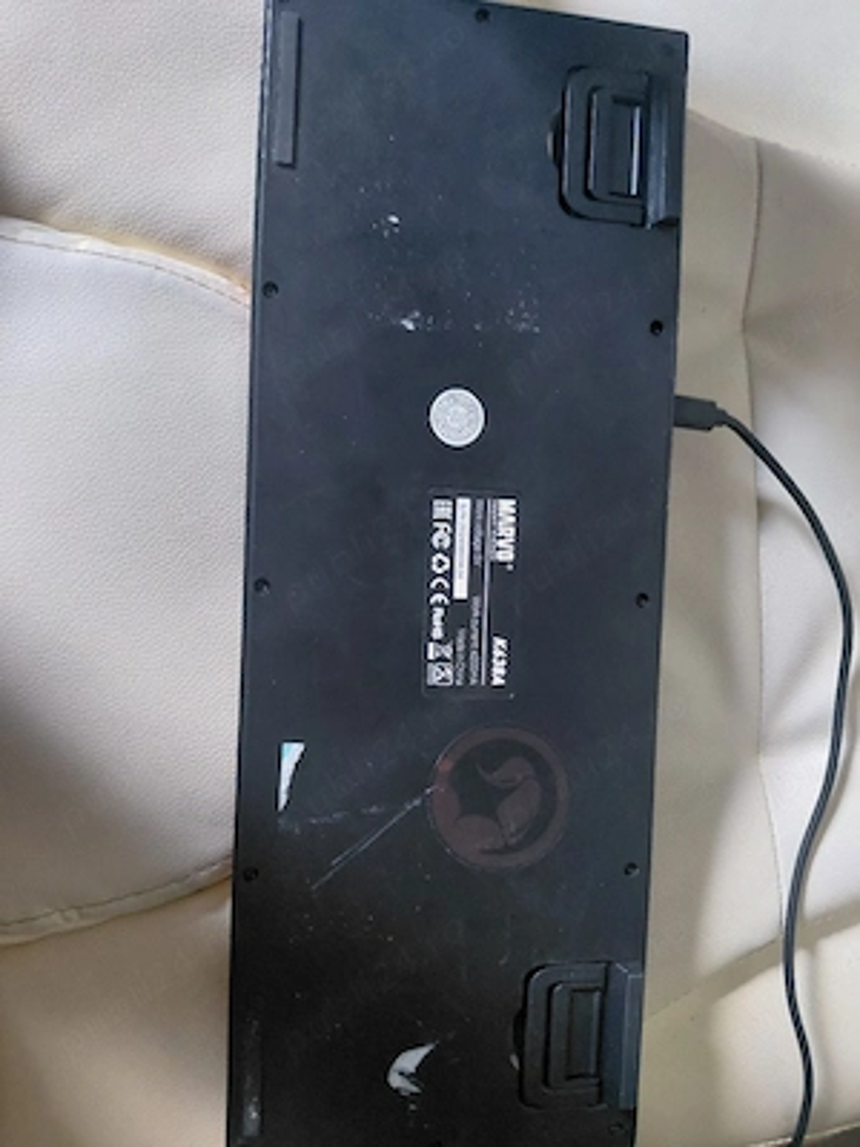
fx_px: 828
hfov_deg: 54.9
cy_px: 574
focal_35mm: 25
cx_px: 430
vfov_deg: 69.4
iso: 400
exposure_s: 1/25.1
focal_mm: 4.69
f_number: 1.8
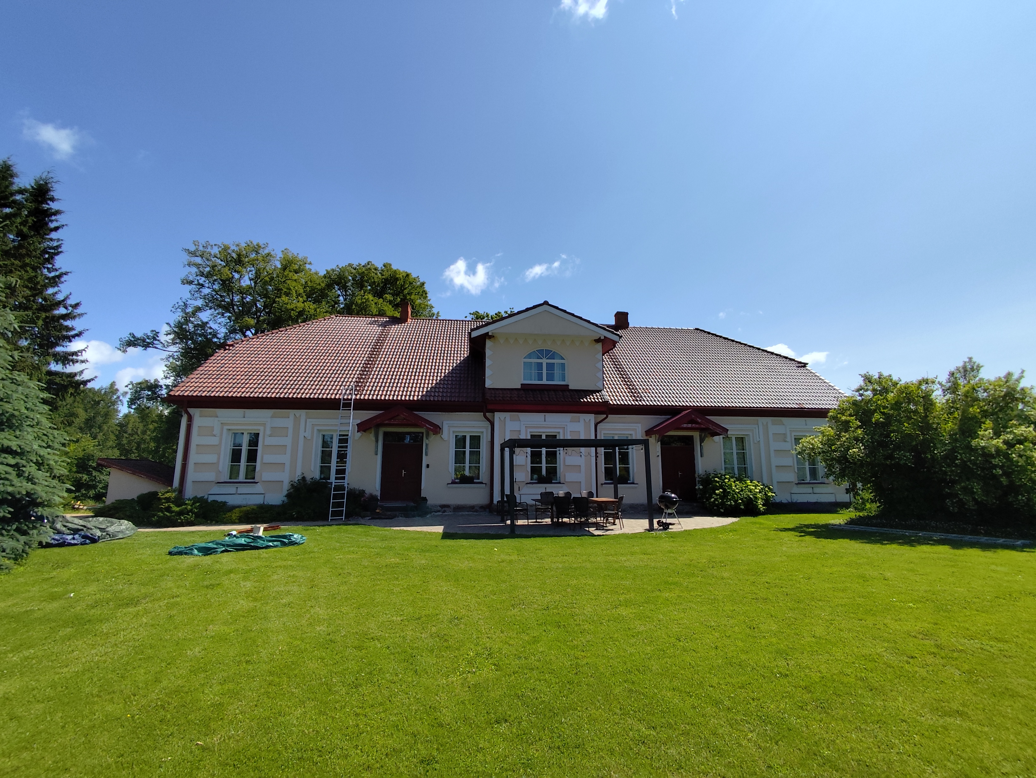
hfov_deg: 94.5
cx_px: 518
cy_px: 389
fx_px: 479
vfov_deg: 78.2
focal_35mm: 16
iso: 50
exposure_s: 1/2182
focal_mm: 1.65
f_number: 2.2
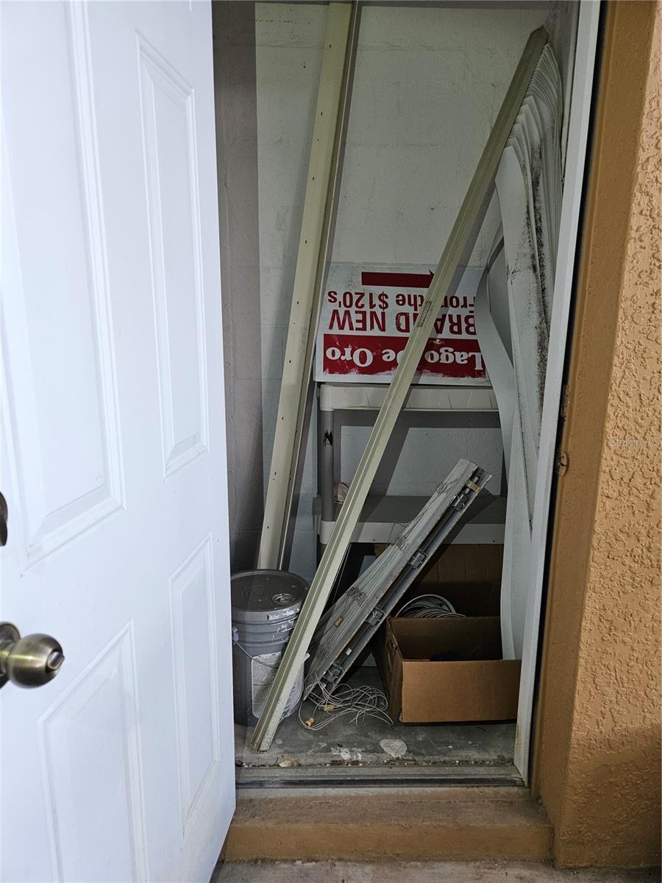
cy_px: 442
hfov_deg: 58.9
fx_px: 586
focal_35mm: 23
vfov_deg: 73.9
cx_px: 331
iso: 160
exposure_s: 1/207
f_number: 1.8
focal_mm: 5.4
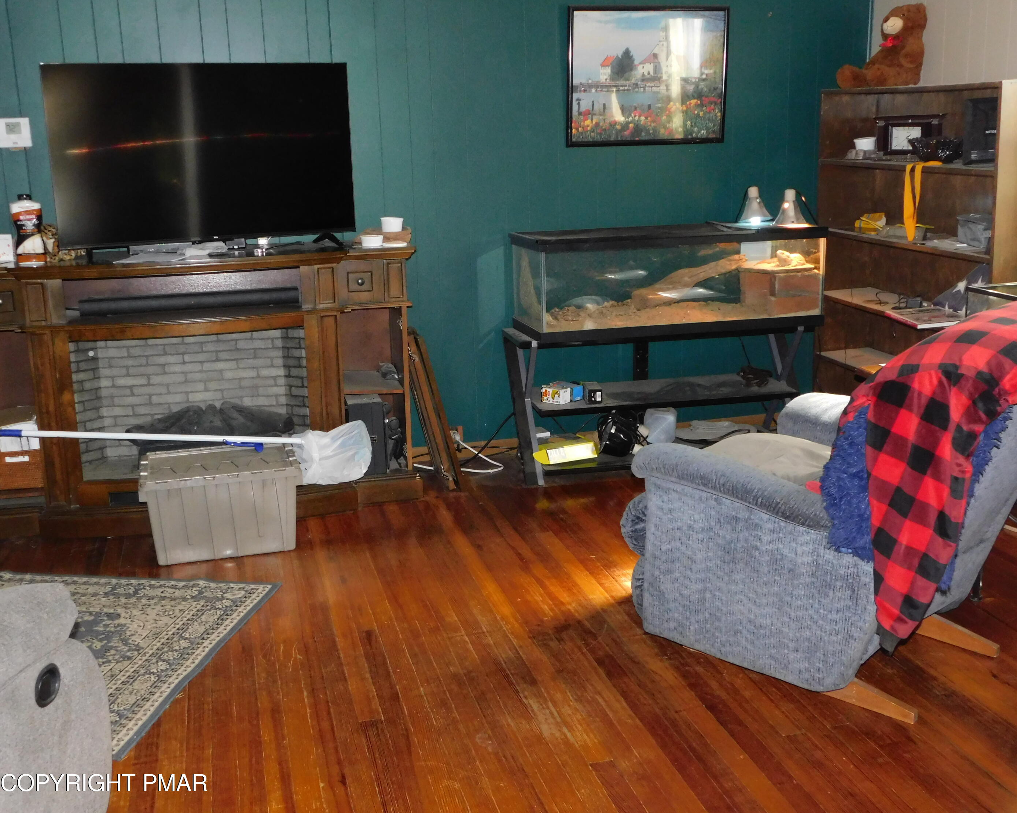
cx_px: 473
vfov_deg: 39.2
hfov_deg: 47.9
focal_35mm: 38
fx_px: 1144
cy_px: 409
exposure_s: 1/30
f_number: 3.5
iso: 560
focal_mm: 6.3
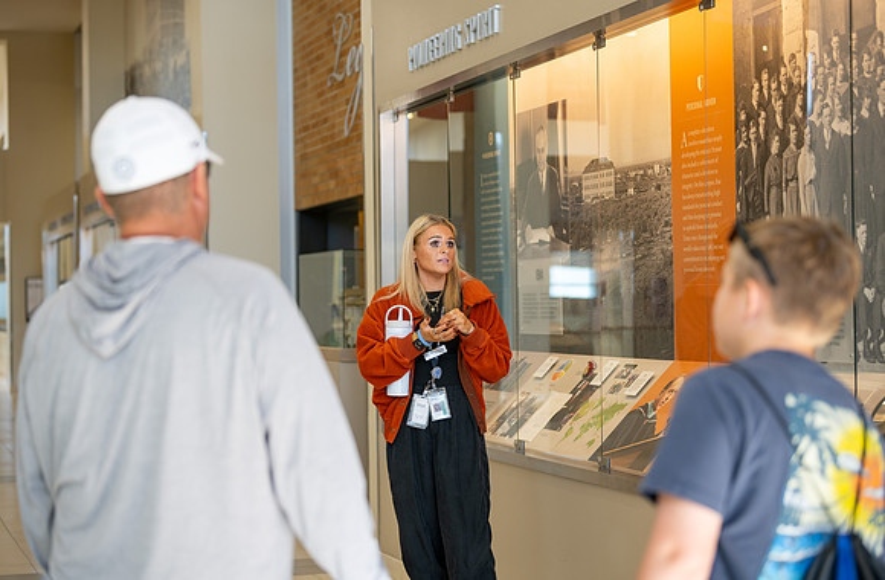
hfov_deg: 28.3
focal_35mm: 72
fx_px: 1755
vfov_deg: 18.8
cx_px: 444
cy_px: 279
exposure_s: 1/125
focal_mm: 70
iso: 200
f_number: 2.8
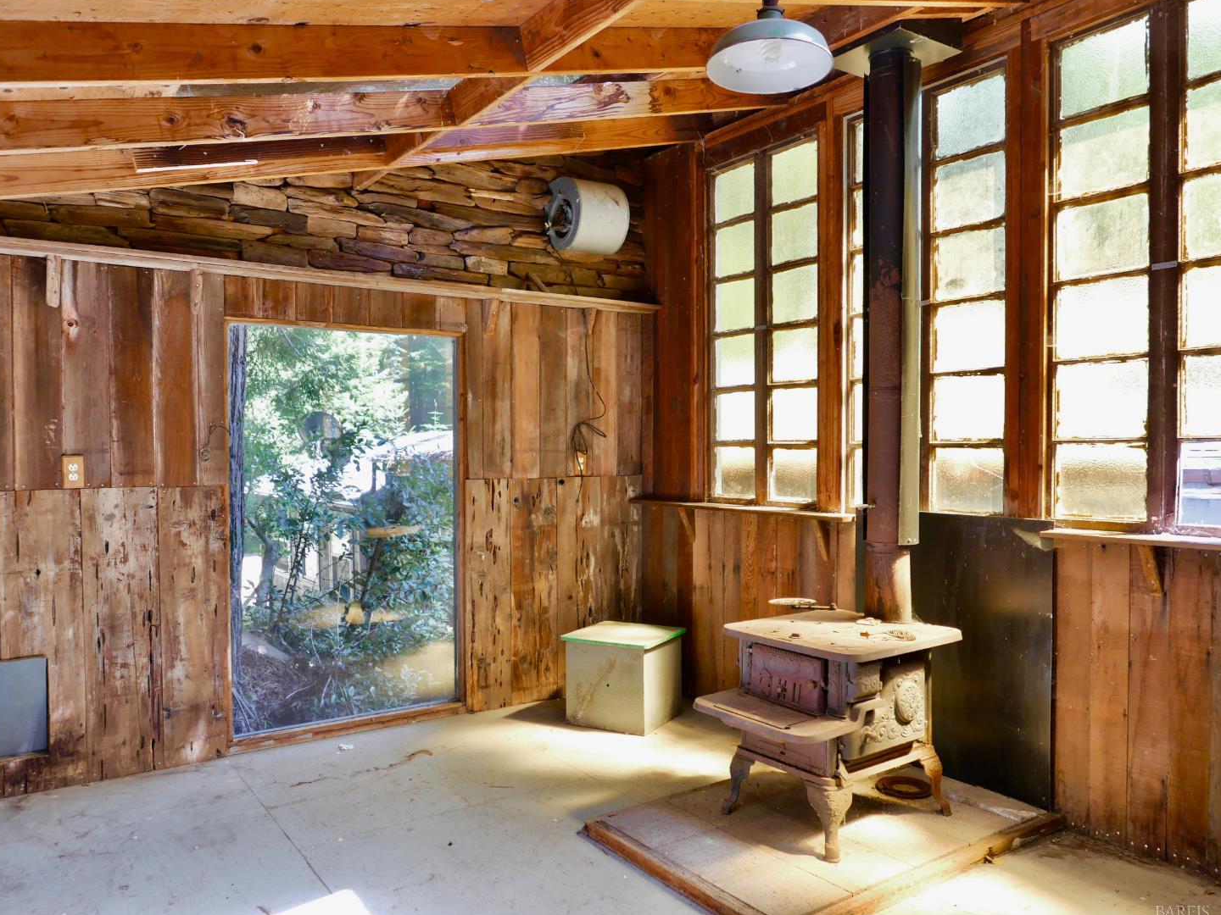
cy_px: 466
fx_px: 882
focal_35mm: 25
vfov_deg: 54.9
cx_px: 588
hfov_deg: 69.4
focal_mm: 10.9
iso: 200
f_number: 2
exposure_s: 1/125
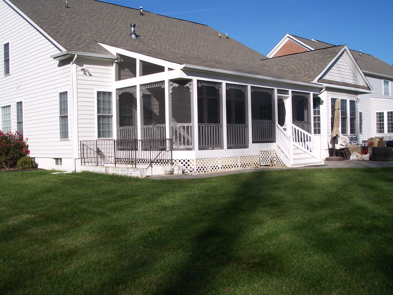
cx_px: 196
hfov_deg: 49.0
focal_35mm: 38
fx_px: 431
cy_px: 148
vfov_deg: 37.7
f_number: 4.8
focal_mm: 8
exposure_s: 1/1000
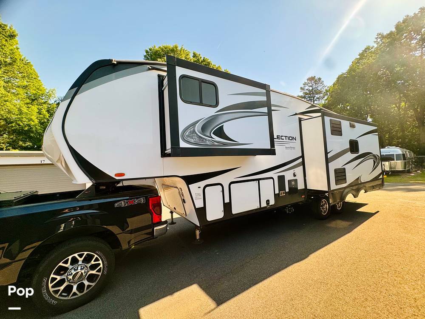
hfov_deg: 102.1
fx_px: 172
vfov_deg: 85.7
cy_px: 160
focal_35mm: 14
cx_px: 212
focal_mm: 2.22
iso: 80
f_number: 2.2
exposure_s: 1/99
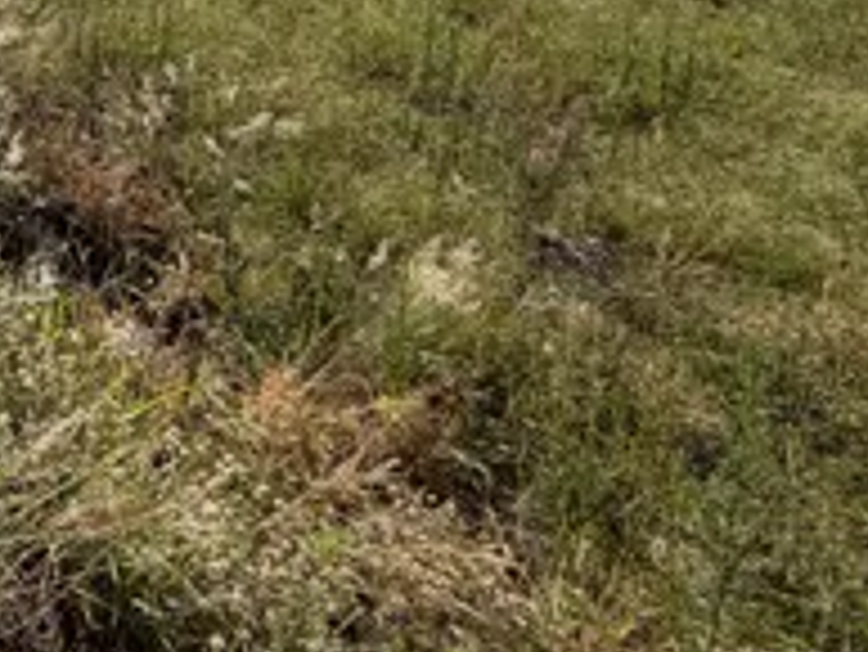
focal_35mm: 46
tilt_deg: -8.9
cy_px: -225
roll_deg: +0.3
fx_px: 1154
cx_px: -385
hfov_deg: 28.9
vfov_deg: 26.2
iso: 20
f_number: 2.2
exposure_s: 1/1001
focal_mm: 2.22
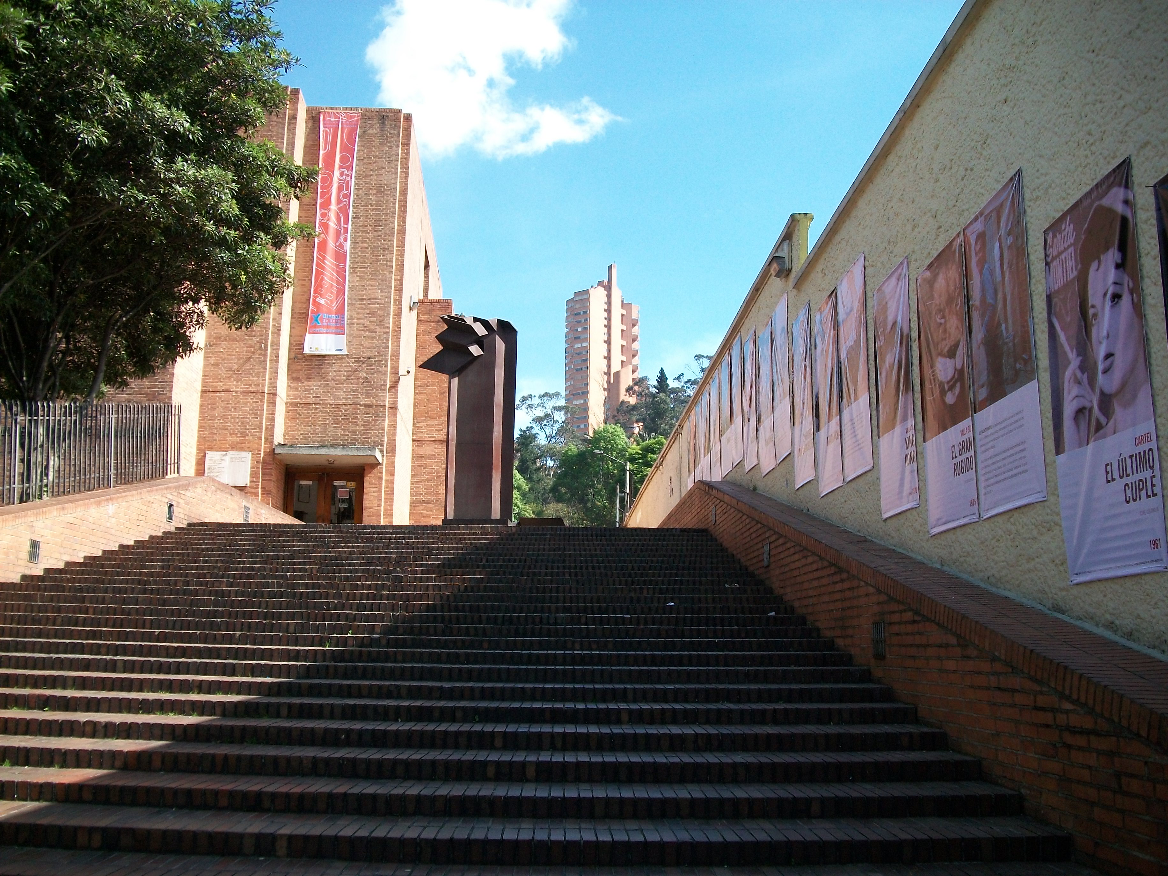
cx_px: 584
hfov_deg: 56.8
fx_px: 1080
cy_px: 438
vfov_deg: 44.2
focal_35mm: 32
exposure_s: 1/500
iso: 80
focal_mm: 5.7
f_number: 2.9
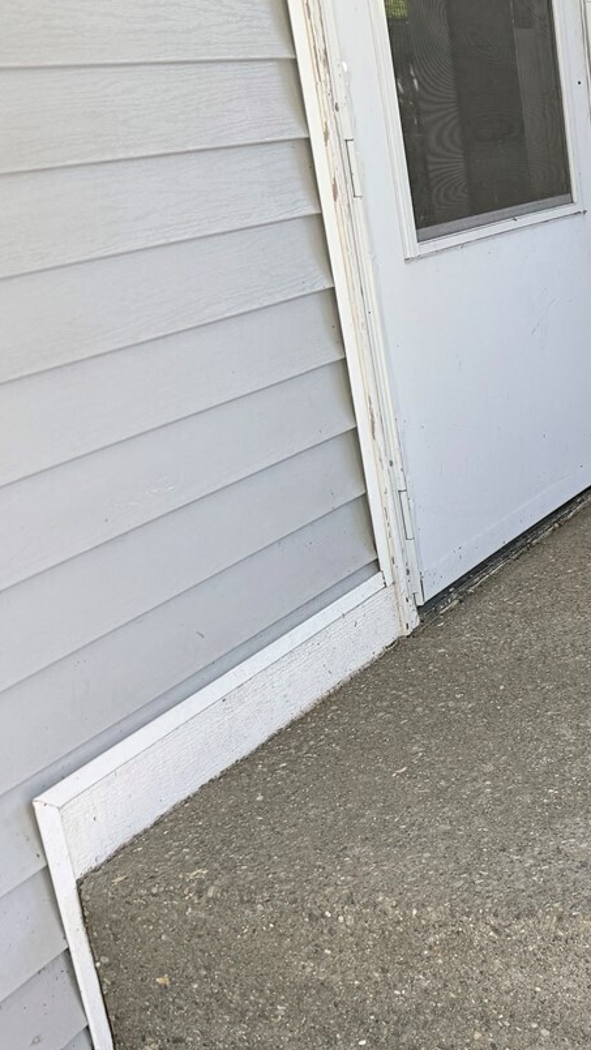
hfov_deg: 18.6
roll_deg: +0.3
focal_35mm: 52
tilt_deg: -18.8
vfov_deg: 39.8
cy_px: 566
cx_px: 1031
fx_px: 1448
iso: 100
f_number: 1.78
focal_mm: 6.76
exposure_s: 1/649
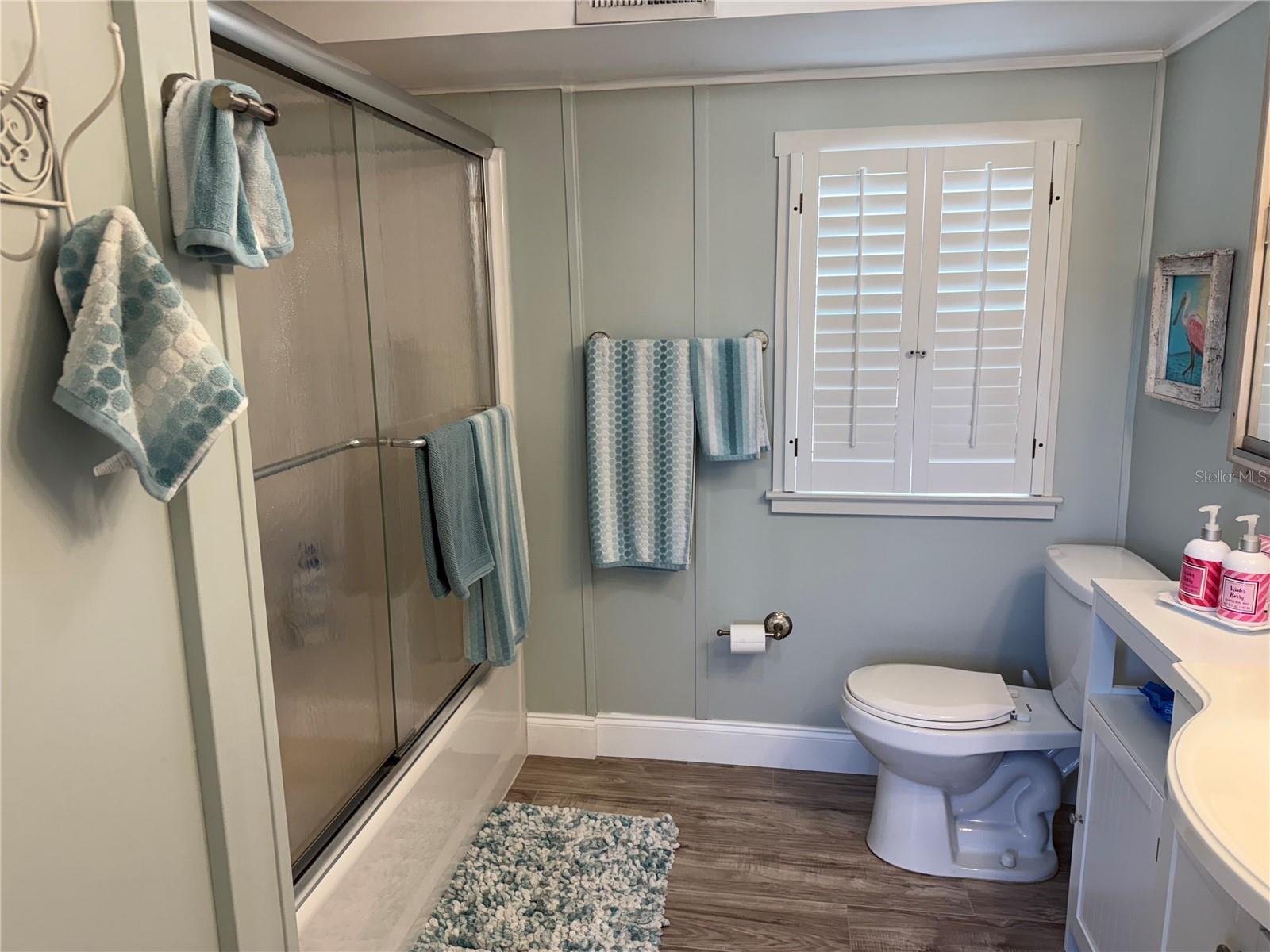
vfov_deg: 56.8
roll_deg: +1.1
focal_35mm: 24
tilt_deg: -10.3
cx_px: 635
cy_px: 476
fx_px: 881
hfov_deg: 71.6
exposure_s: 1/120
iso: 80
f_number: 1.78
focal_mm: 6.76
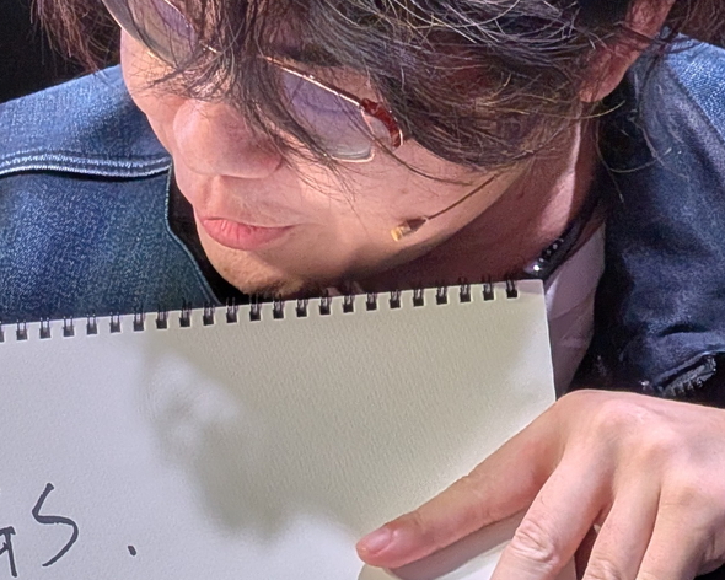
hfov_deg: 5.5
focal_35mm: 350
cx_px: 97
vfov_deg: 4.4
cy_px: 297
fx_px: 7510
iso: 335
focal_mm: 17.91
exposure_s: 1/240
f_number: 2.8
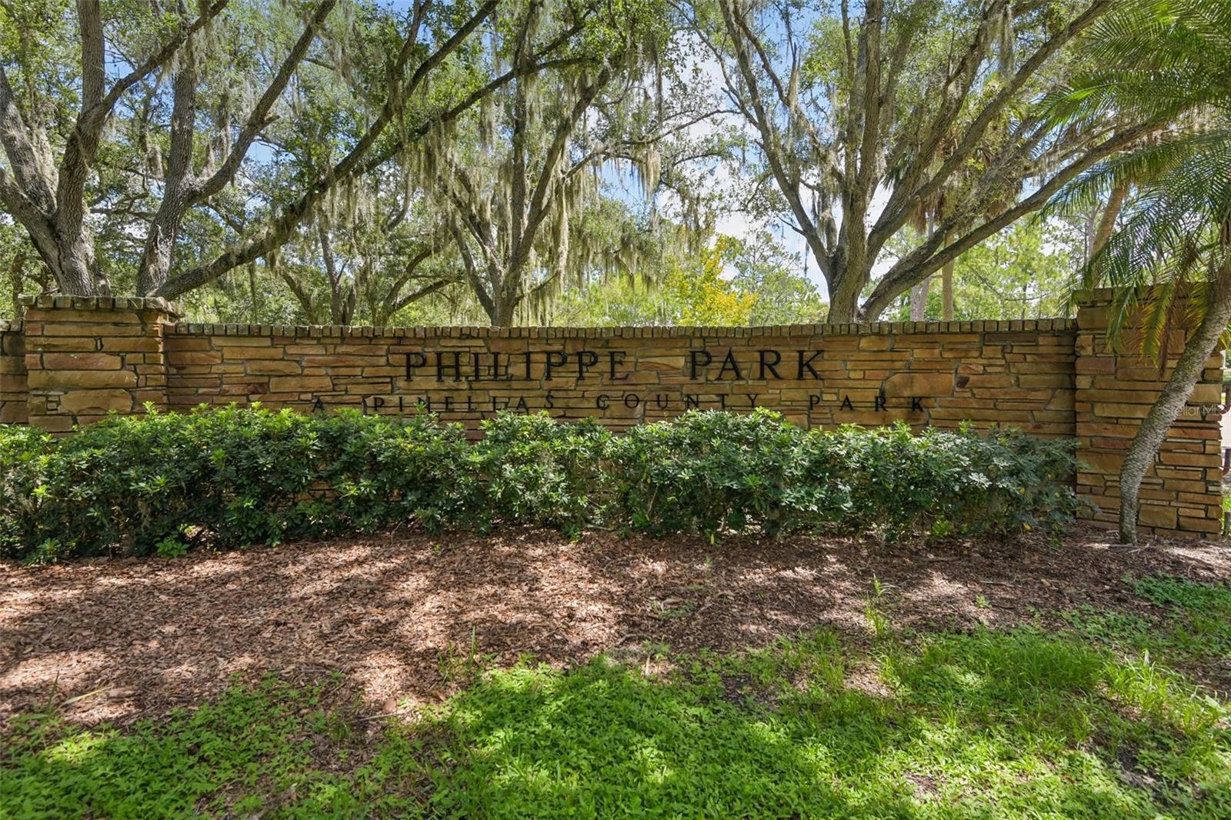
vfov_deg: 64.5
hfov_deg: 86.9
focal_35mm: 19
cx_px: 616
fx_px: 650
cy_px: 410
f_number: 8
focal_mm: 19
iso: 400
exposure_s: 1/200
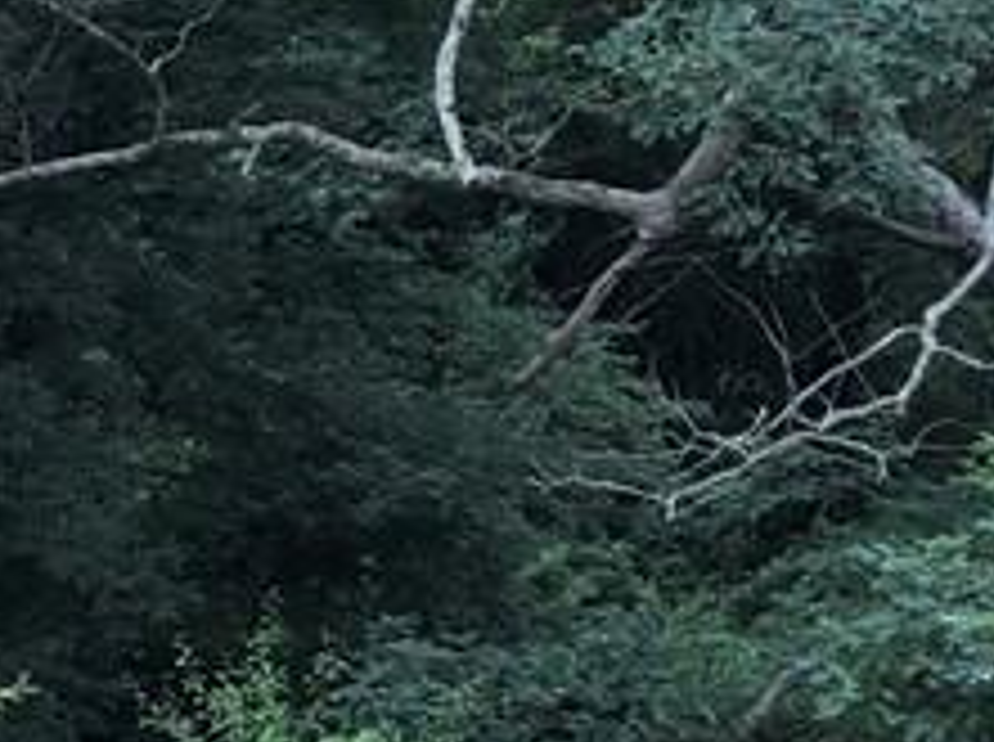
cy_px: 1043
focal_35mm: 130
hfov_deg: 13.8
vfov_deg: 11.0
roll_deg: -1.5
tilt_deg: -20.6
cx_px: -724
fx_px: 3727
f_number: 1.8
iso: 20
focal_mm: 3.99
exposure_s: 1/322
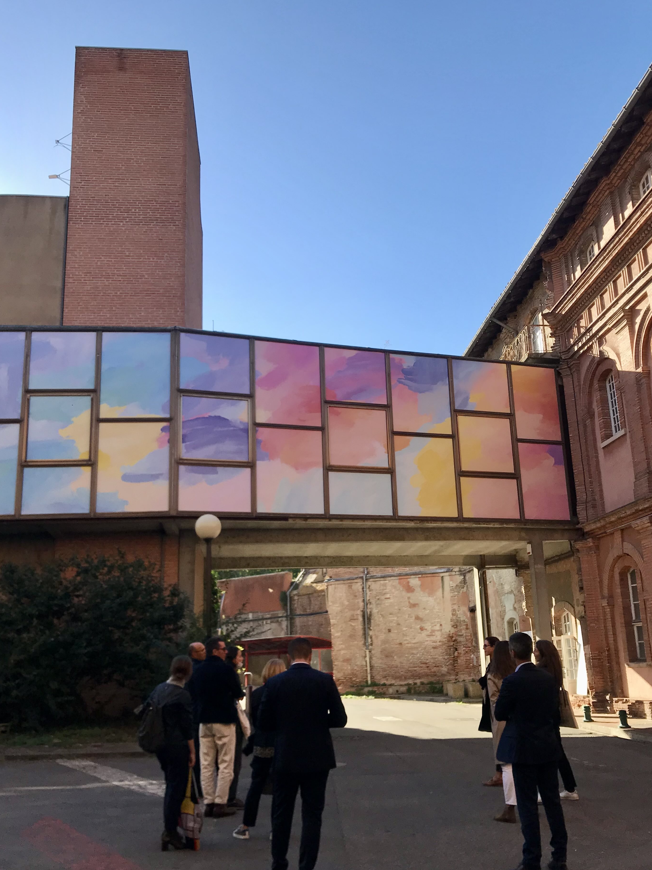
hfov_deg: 45.4
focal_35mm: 31
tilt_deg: +15.0
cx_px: 340
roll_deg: +3.0
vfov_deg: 58.3
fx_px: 779
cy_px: 474
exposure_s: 1/1076
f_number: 1.8
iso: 20
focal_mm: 3.99
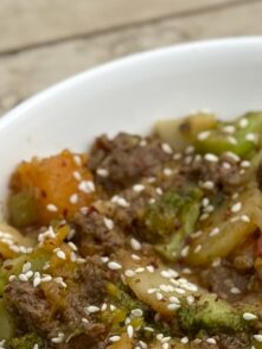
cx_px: 302
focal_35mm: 167
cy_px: 319
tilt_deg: -43.2
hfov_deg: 8.8
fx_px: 1683
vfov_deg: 11.7
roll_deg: +0.2
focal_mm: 6.76
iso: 64
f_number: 1.78
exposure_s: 1/3891
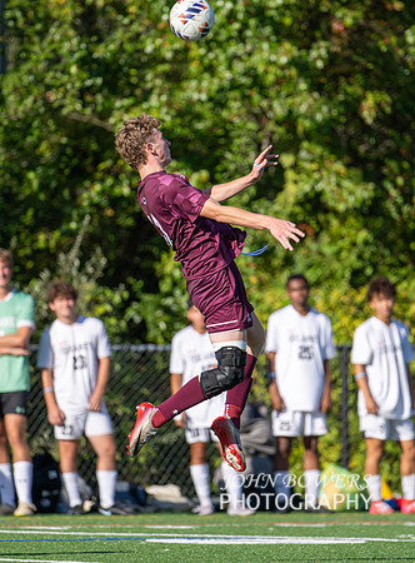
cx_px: 229
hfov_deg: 2.5
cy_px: 285
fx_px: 9592
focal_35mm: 594
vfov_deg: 3.4
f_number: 4.5
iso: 125
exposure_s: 1/1600
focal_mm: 400
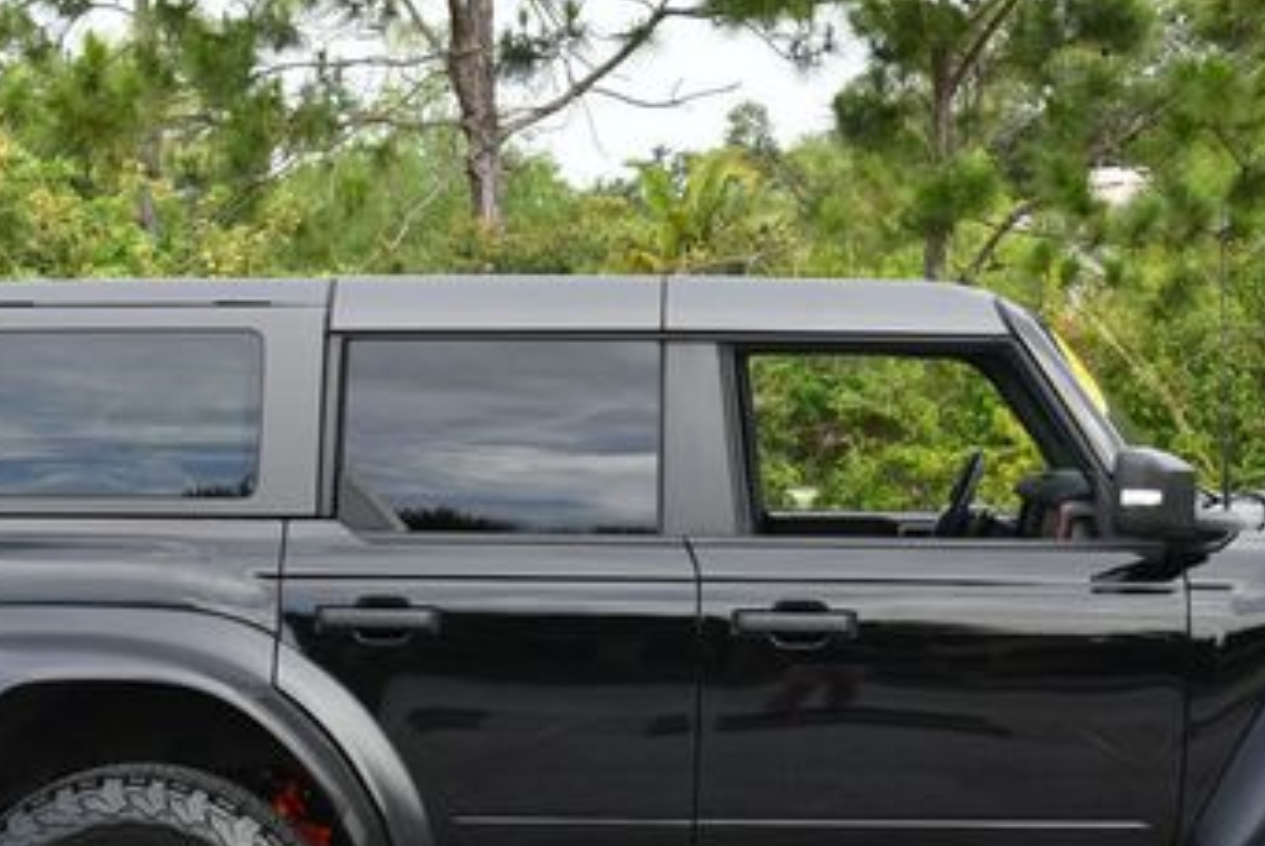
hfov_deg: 19.4
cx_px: 805
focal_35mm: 105
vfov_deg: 13.0
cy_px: 575
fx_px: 3693
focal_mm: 28
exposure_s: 1/250
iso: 220
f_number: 5.6
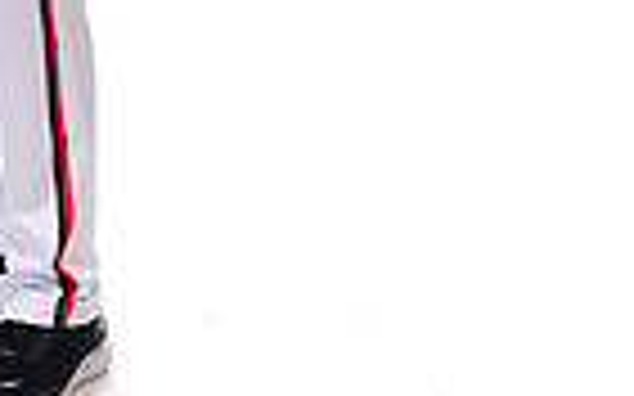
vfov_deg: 6.1
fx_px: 3541
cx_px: 49
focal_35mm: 205
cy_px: -522
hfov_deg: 10.2
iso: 800
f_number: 7.1
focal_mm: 63
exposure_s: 1/250
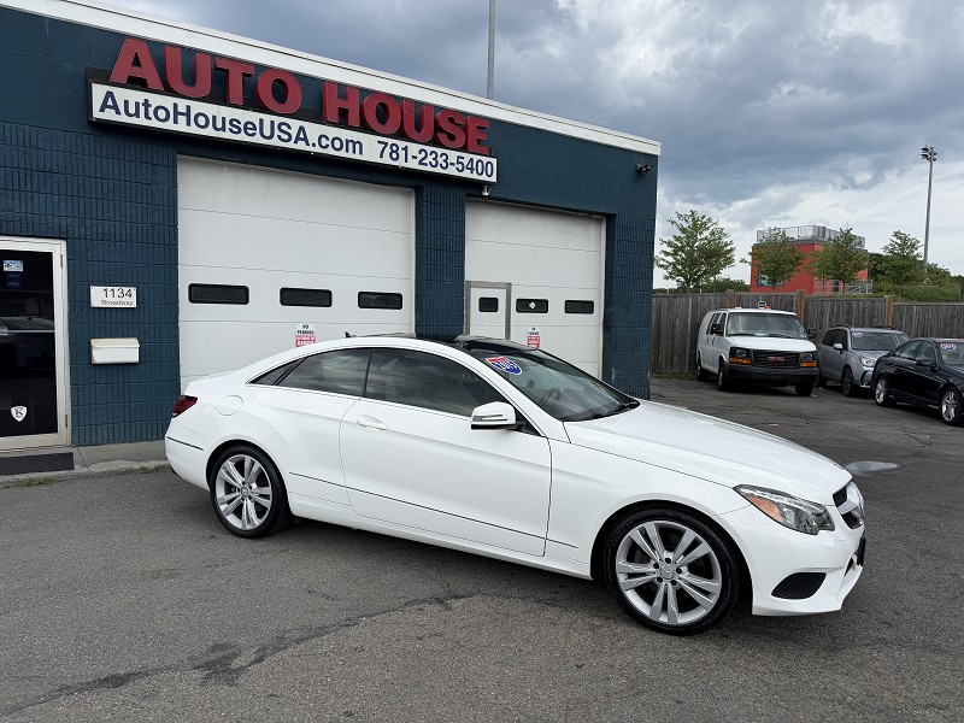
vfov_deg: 56.8
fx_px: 668
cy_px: 362
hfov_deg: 71.6
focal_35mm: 24
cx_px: 482
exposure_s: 1/3584
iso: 80
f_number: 1.78
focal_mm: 6.76
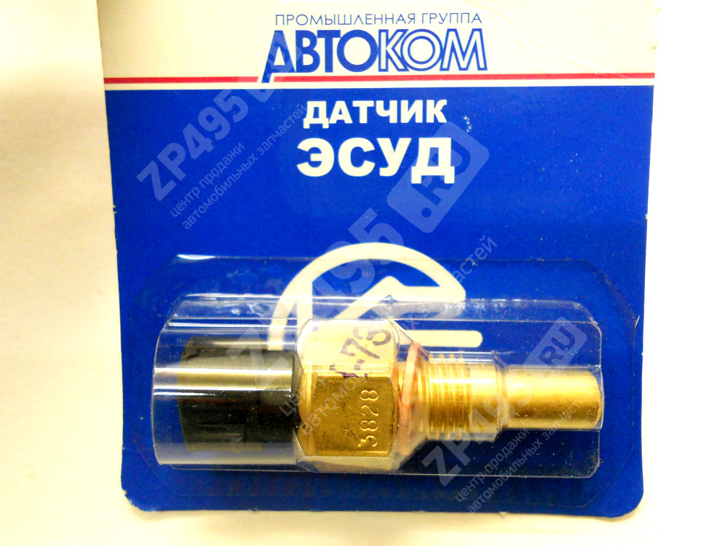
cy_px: 273
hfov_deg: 56.8
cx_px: 364
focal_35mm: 32
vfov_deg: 44.2
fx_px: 673
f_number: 3.5
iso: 400
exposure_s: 1/50
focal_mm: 5.8
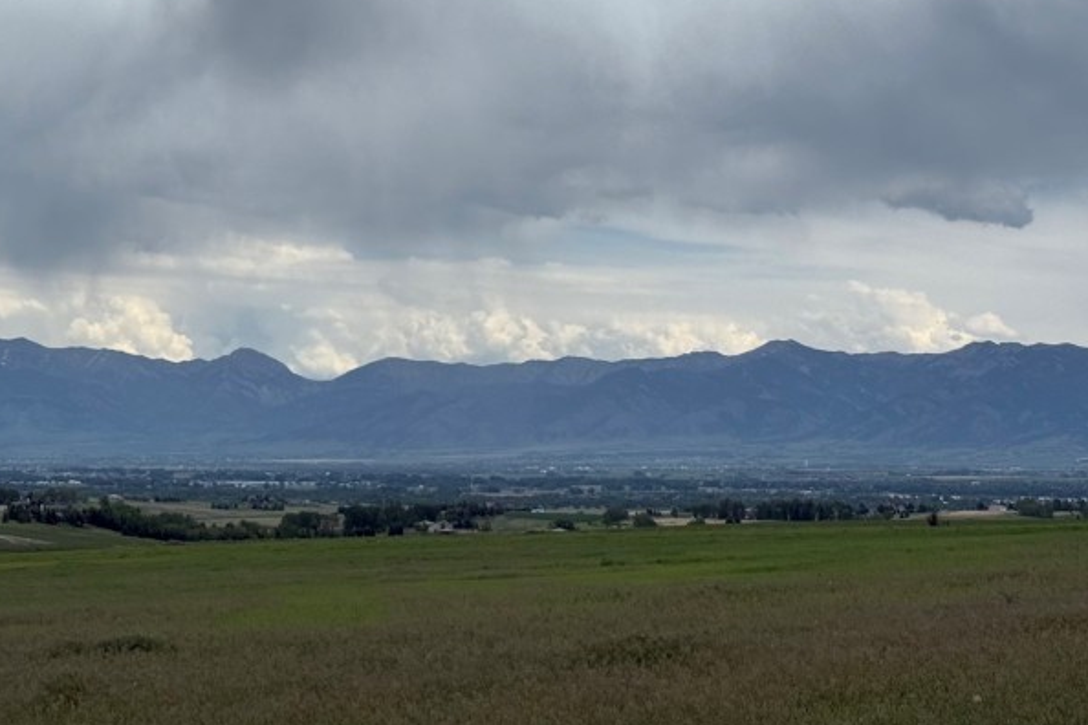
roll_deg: -0.2
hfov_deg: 23.6
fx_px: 2599
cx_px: 537
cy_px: 265
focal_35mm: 86
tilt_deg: +2.5
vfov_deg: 15.9
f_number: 1.78
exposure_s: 1/7143
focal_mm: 6.76
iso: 64
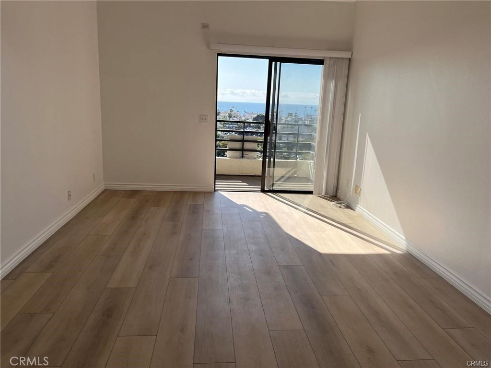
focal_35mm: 26
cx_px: 246
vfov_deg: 53.1
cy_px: 184
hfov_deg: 67.3
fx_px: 369
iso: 50
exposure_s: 1/1600
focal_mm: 5.1
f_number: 1.6
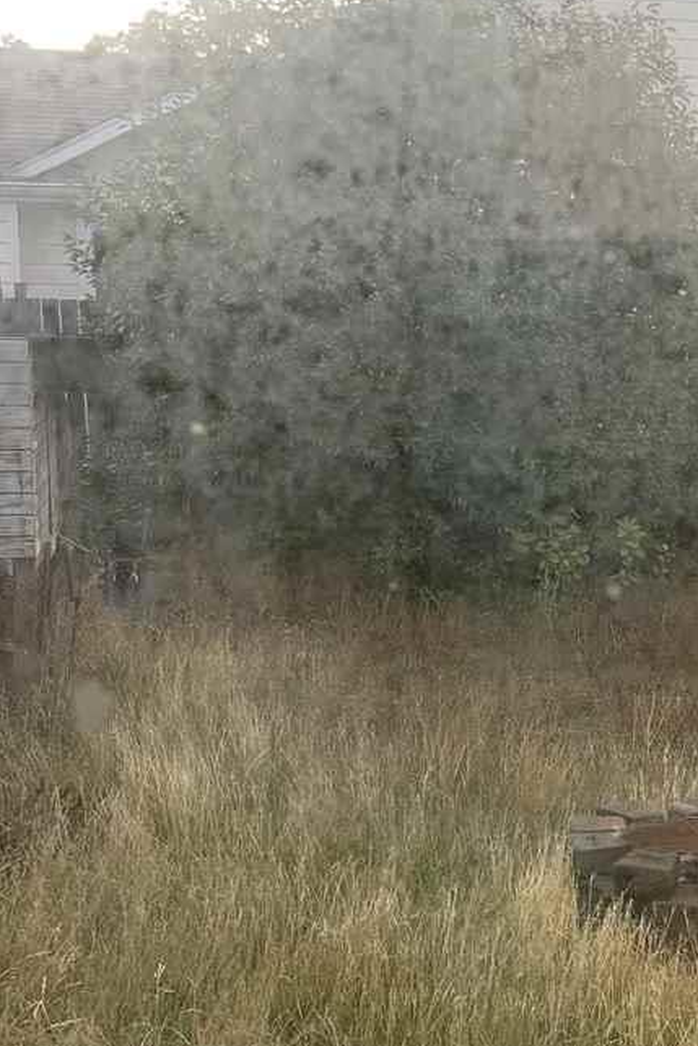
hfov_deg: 22.1
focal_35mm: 60
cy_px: 576
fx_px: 1744
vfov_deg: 33.4
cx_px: 623
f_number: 1.8
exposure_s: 1/120
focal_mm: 3
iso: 32
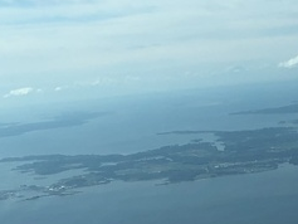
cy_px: 150
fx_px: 1016
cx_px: 194
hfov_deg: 16.6
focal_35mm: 118
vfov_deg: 12.5
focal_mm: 4
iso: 20
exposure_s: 1/2825
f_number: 1.8
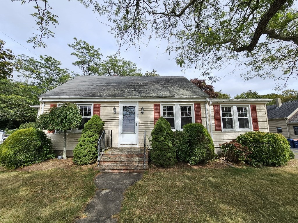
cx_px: 149
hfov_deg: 106.2
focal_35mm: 13
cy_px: 112
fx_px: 112
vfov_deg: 89.9
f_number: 2.2
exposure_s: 1/1343
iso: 50
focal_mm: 2.2
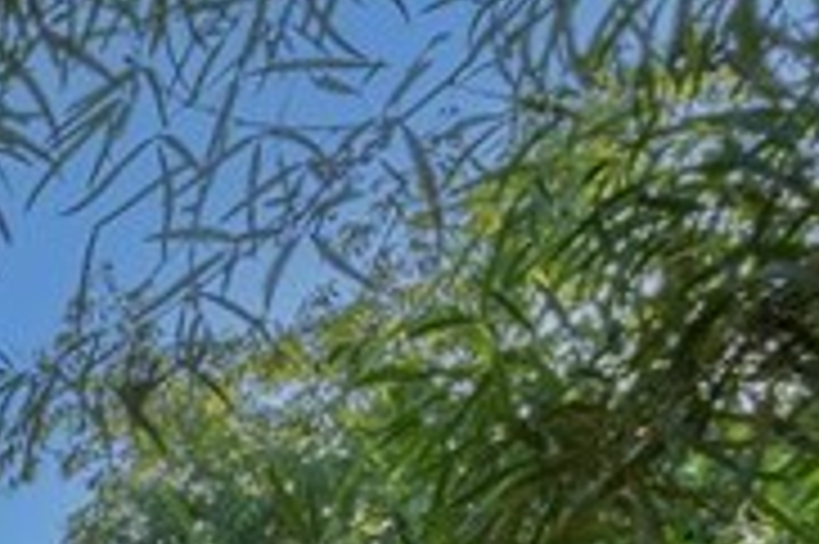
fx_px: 2046
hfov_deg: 13.0
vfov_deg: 11.4
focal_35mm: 90
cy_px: 1459
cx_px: -1390
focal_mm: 16
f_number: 9.5
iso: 400
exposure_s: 1/350
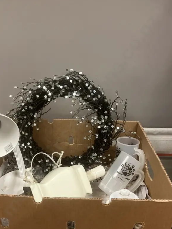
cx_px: 65
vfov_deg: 49.8
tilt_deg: -28.0
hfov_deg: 38.4
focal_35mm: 37
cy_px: 139
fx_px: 245
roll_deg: +0.2
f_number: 1.8
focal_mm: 3.99
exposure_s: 1/50
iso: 200
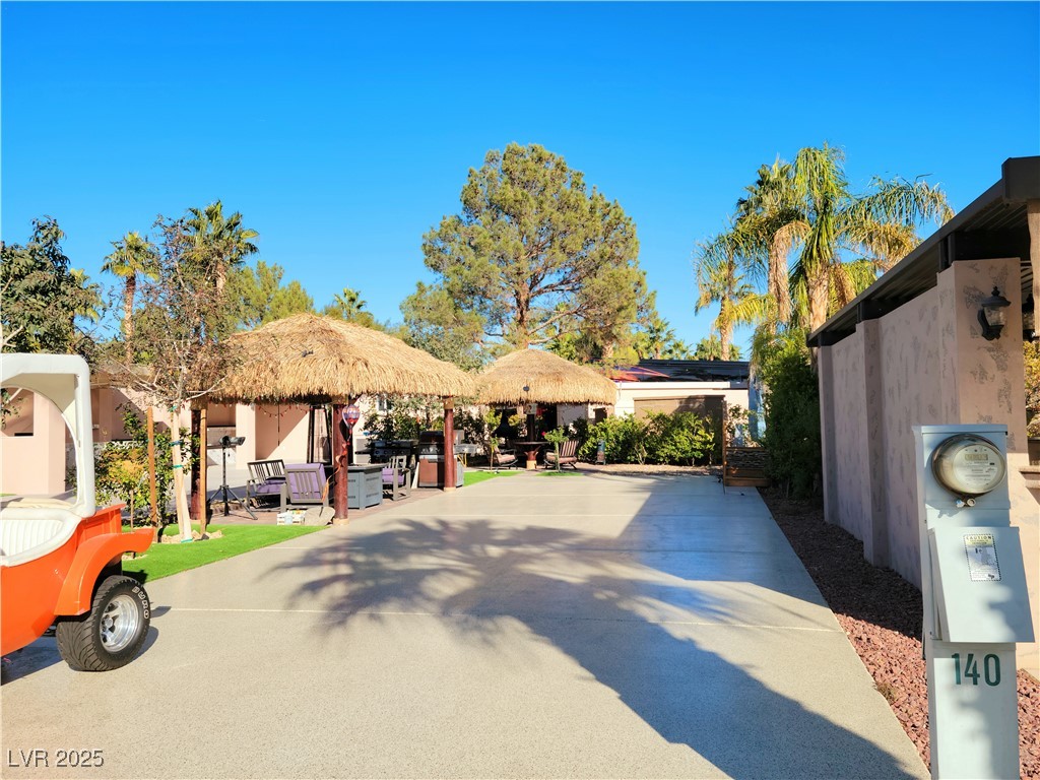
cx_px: 520
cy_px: 390
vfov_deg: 49.7
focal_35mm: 28
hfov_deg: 63.4
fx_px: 841
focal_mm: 5.9
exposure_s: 1/833
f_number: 2
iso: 25
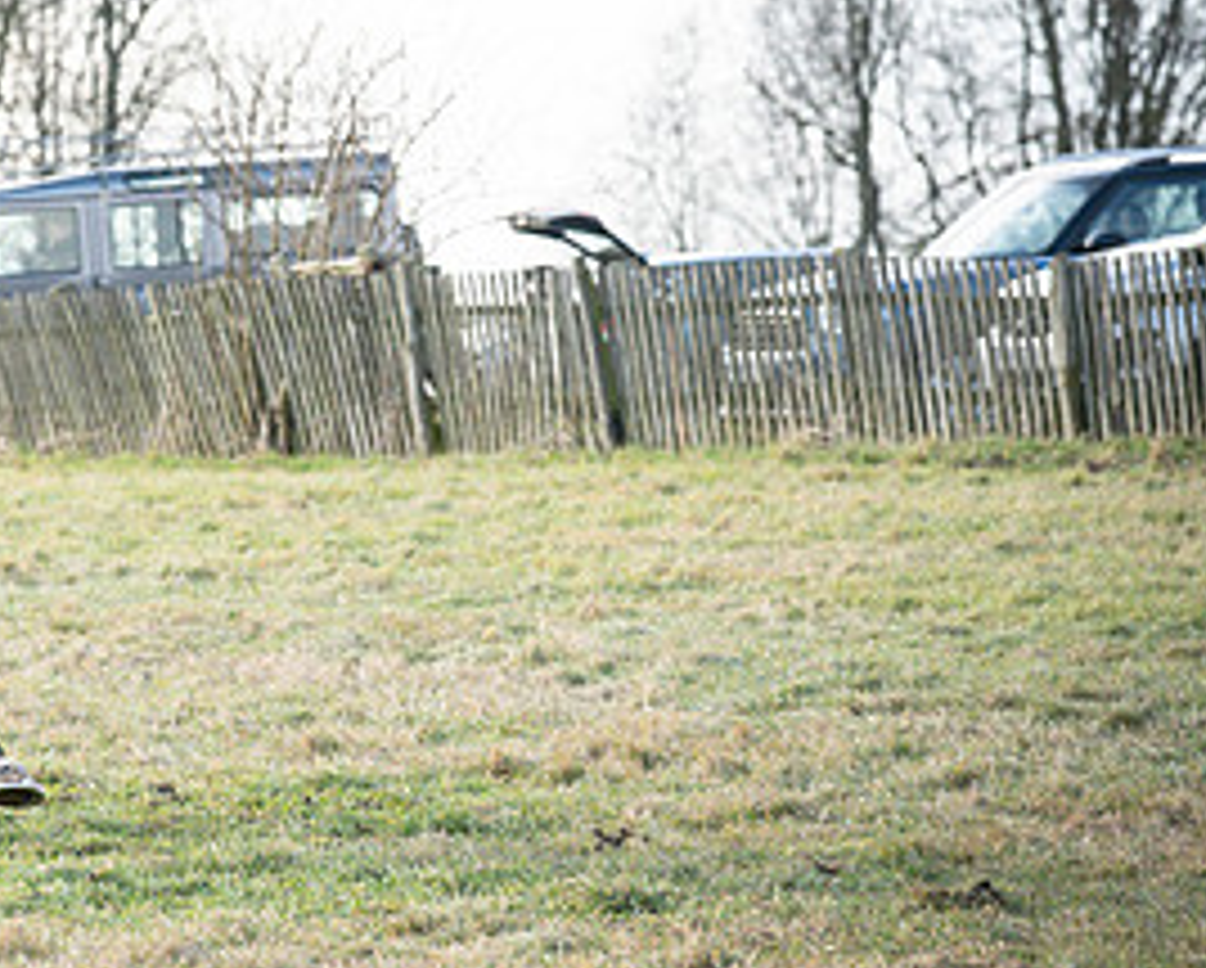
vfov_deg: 4.9
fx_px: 11398
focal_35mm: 319
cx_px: -68
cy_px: 248
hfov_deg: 6.0
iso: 400
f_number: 5
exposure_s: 1/850
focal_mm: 135
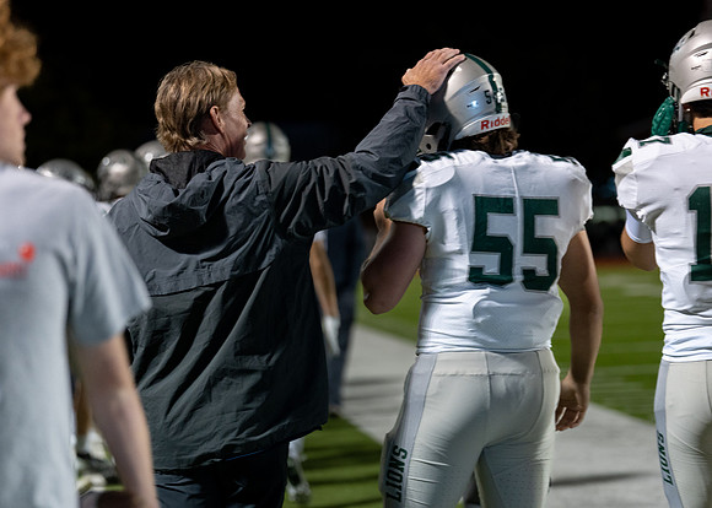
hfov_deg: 14.5
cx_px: 331
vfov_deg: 10.4
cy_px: 268
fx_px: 2797
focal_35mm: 138
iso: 1000
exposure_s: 1/320
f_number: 2.8
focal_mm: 107
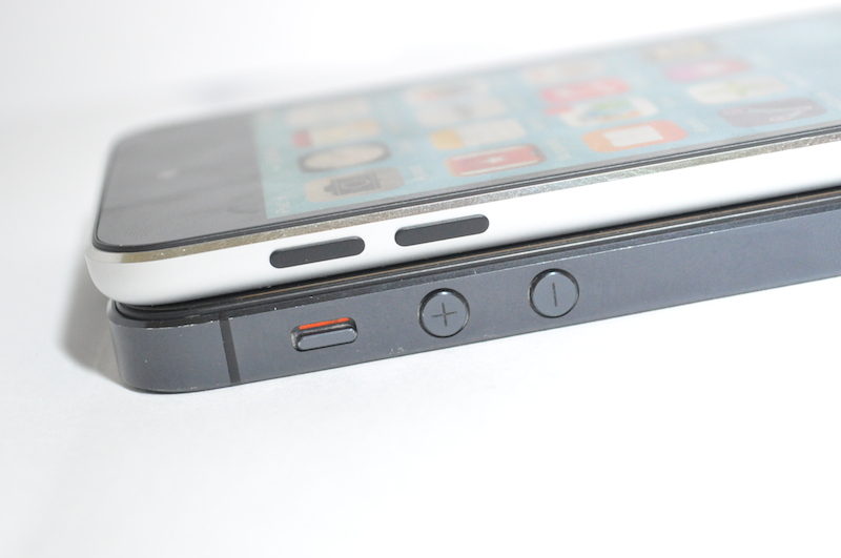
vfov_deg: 16.5
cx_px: 420
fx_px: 1925
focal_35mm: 82
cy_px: 279
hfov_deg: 24.7
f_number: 9
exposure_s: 1/60
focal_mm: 55
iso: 4000
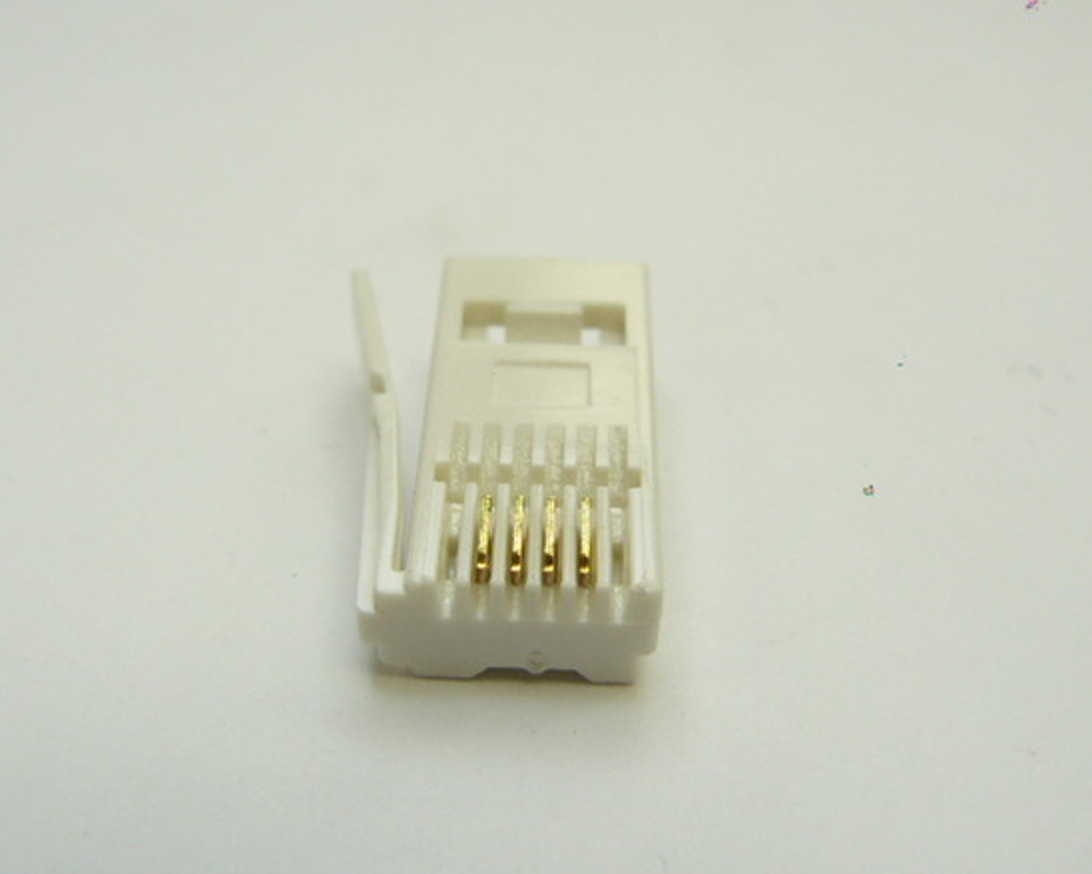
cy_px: 438
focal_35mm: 47
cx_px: 536
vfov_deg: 32.1
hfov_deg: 39.5
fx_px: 1520
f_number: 2.8
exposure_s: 1/60
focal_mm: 6
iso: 100
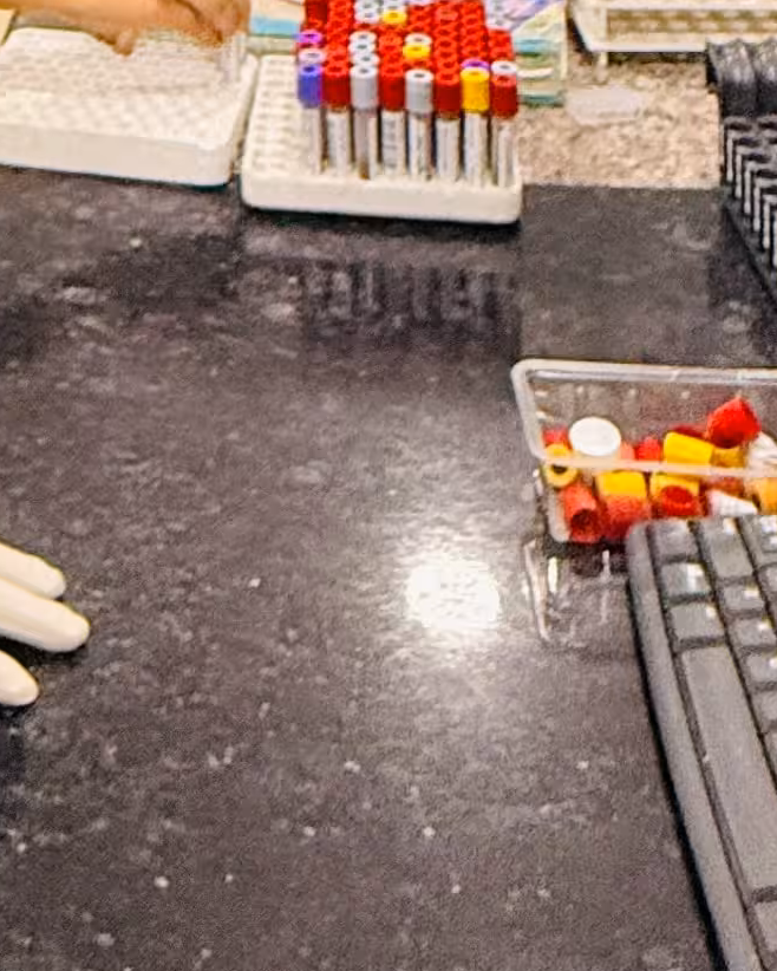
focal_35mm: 67
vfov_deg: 21.7
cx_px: 15
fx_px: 1925
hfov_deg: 22.0
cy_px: -619
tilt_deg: -4.0
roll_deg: +1.8
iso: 250
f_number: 2.2
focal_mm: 2.22
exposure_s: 1/100
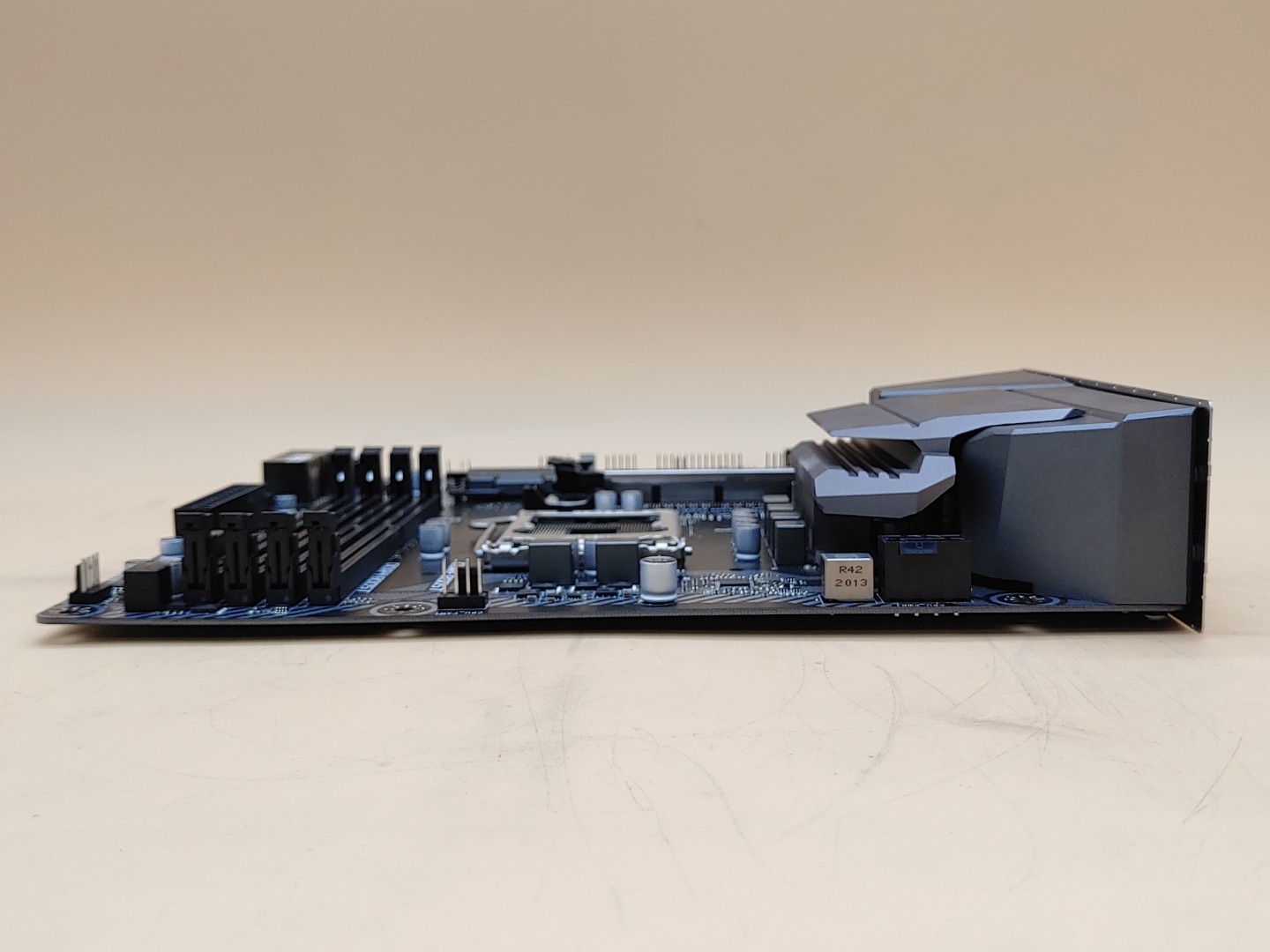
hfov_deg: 51.4
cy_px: 476
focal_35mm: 36
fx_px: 1321
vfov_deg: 39.7
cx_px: 635
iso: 50
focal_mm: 4.36
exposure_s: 1/118
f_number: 1.8
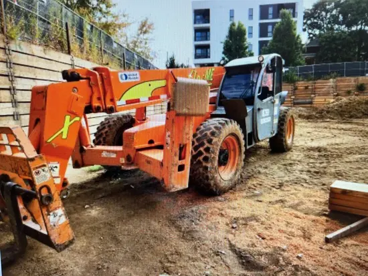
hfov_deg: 67.3
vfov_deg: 53.1
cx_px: 184
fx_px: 277
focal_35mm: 26
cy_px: 138
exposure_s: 1/60
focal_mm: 5.1
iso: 80
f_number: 1.6
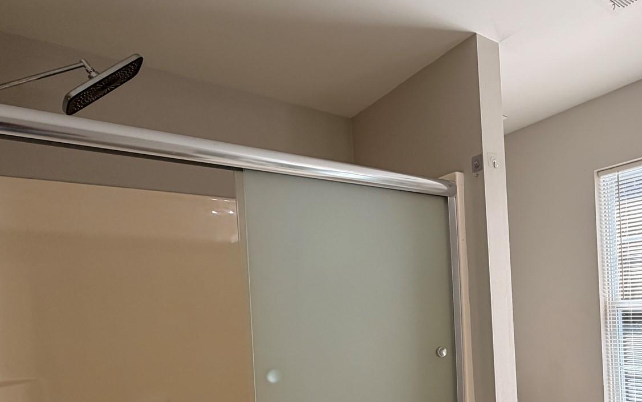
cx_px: 534
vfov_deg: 44.5
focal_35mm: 27
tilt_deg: -1.4
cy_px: 303
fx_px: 472
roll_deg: +2.6
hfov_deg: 61.4
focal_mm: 2.22
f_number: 2.2
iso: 80
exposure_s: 1/120
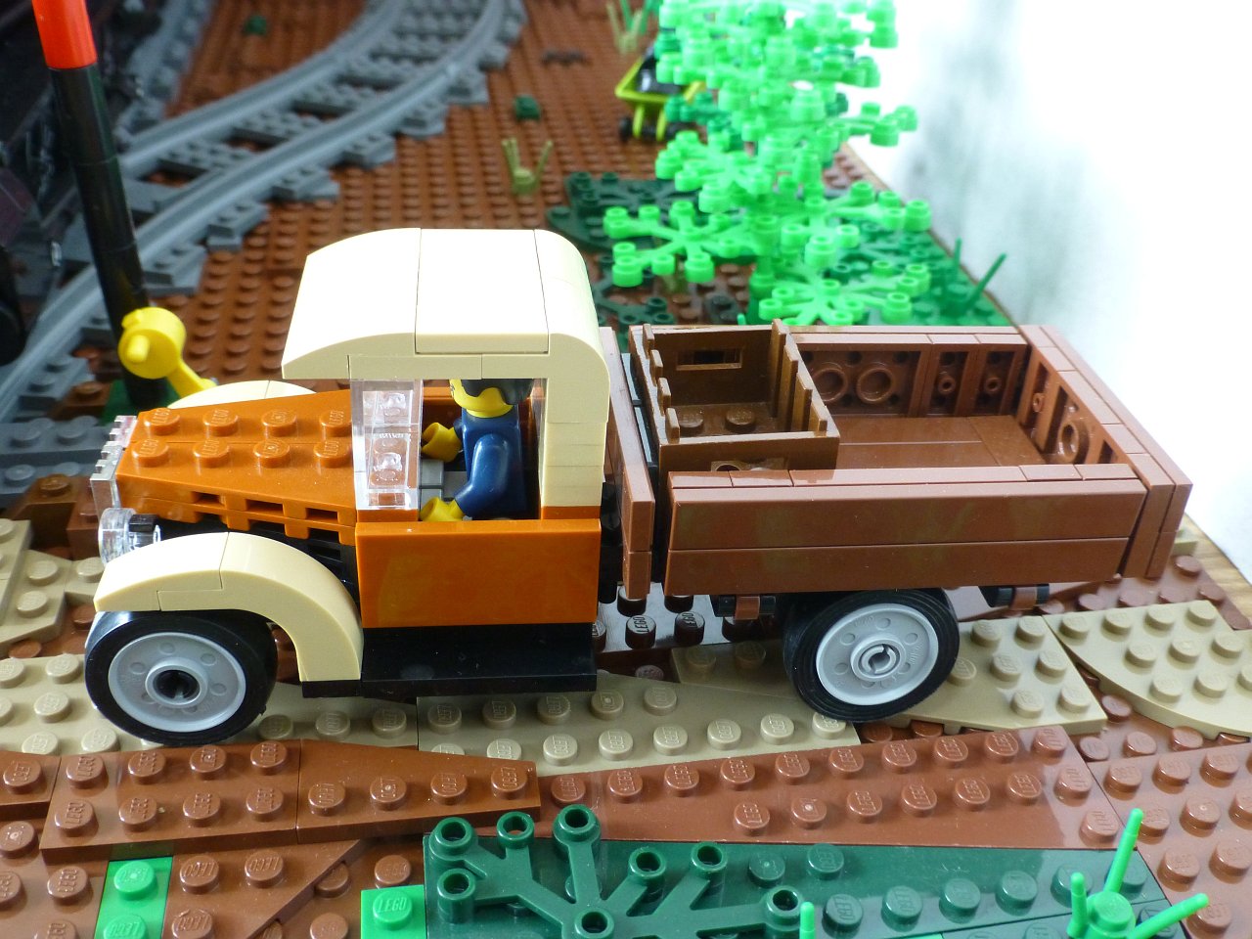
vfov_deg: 41.8
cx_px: 626
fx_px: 1230
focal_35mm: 34
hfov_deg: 54.0
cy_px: 470
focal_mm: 6.1
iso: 400
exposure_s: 1/60
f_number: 3.7
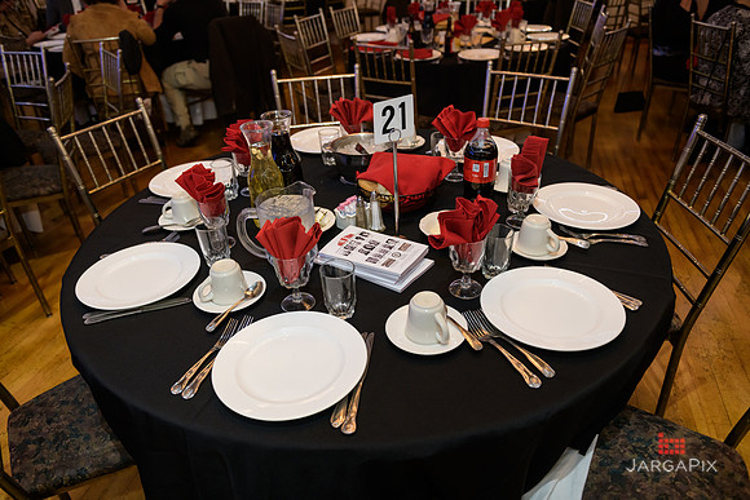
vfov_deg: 49.6
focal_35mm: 26
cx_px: 375
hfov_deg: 69.4
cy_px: 250
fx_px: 542
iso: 1000
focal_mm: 26
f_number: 3.2
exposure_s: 1/125
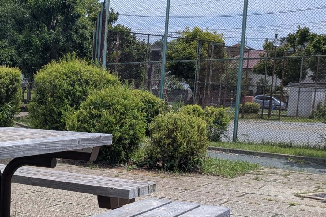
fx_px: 543
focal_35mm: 60
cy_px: 159
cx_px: -46
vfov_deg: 22.4
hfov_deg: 29.6
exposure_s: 1/1873
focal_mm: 4.53
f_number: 1.7
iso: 29
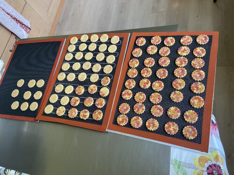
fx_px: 176
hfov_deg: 67.3
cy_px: 88
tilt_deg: -59.8
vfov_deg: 53.0
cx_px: 117
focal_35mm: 26
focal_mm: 4.25
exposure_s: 1/60
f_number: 1.8
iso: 160
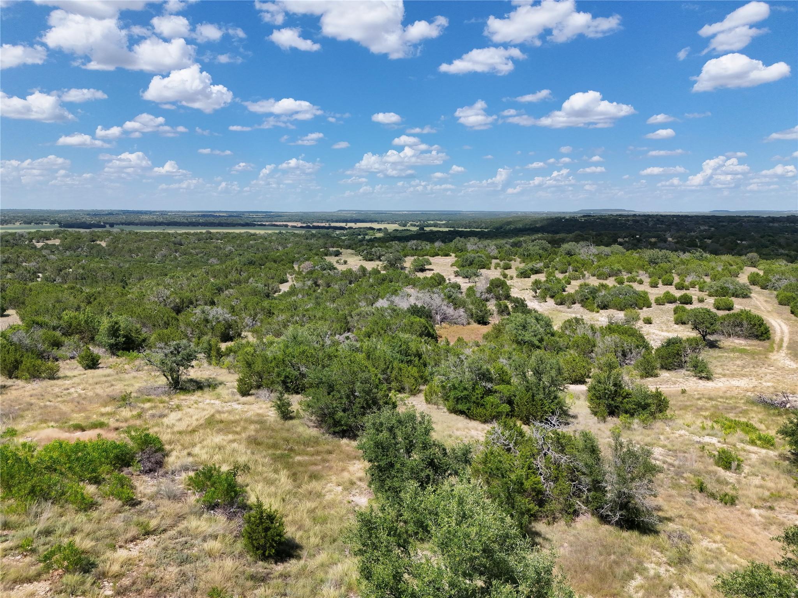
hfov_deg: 71.6
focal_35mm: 24
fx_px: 553
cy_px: 299
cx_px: 399
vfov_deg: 56.8
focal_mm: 6.72
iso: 150
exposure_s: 1/4000
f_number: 1.7
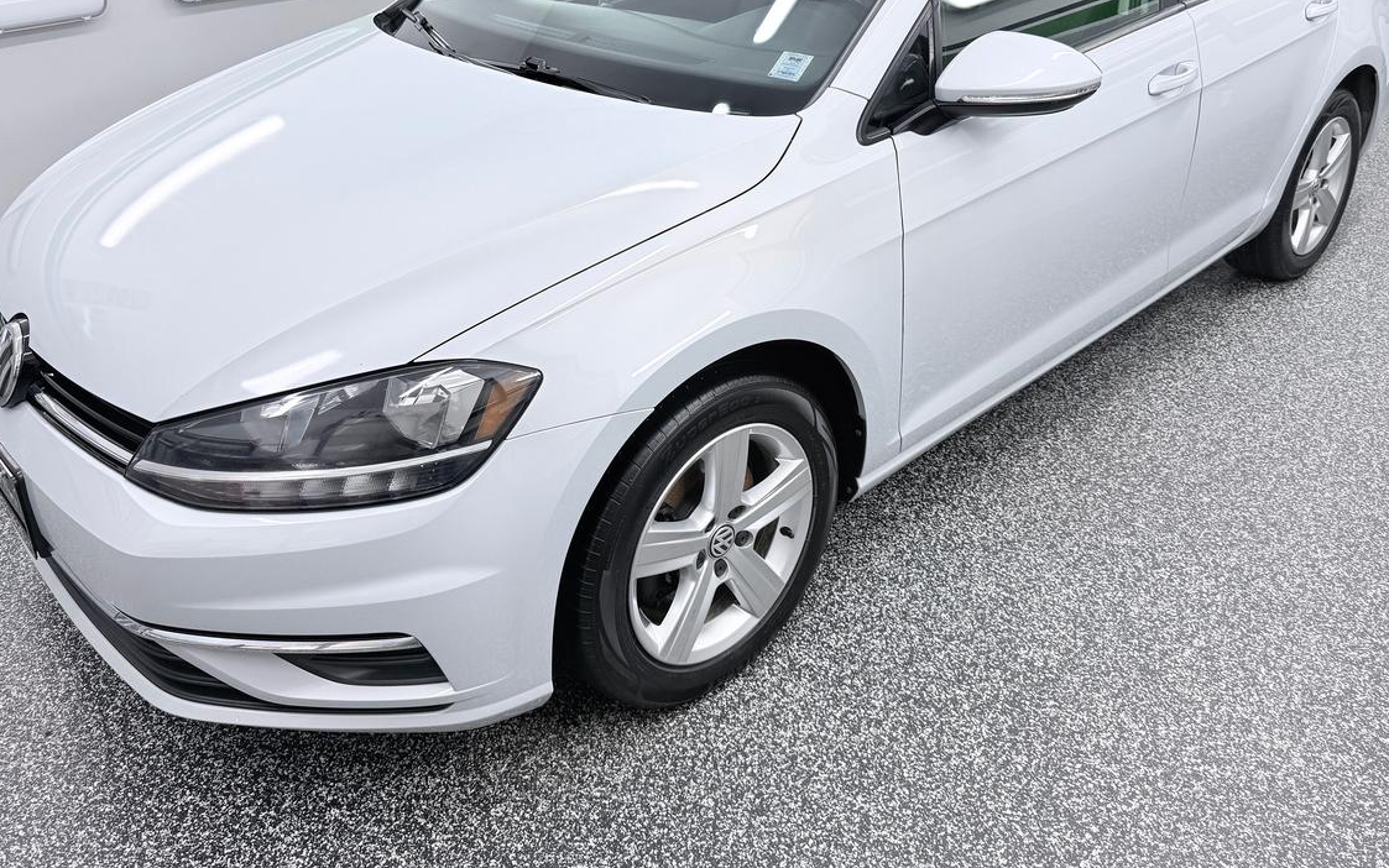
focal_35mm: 29
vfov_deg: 42.7
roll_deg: +1.2
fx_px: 1098
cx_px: 695
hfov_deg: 64.6
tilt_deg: -24.8
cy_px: 313
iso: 80
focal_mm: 6.76
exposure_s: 1/146
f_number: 1.78
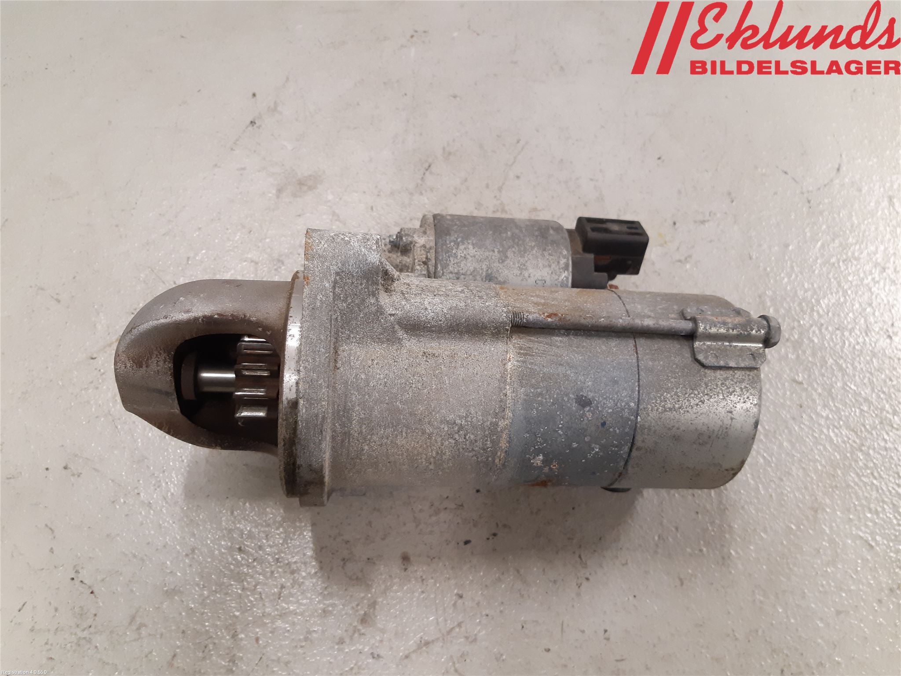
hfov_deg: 67.3
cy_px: 338
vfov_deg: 53.1
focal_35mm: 26
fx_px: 677
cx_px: 450
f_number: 1.7
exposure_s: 1/50
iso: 200
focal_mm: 3.93
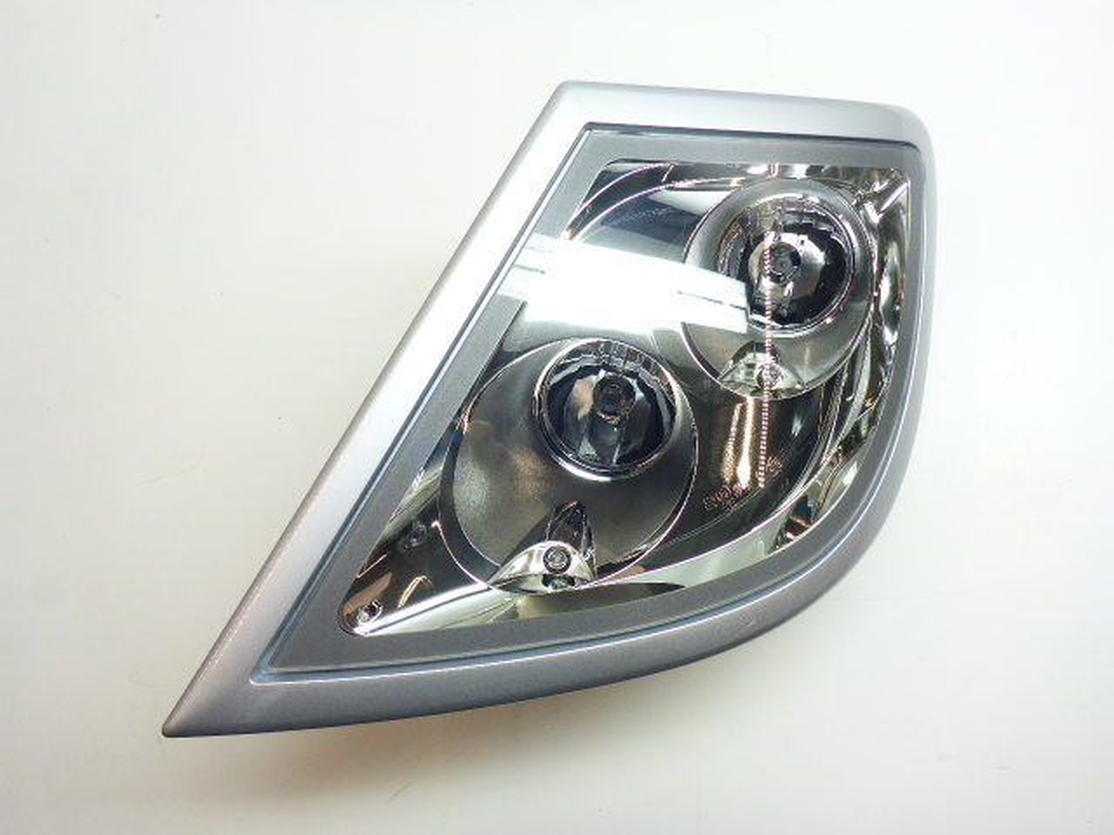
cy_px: 418
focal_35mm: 28
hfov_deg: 63.4
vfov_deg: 49.7
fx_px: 901
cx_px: 557
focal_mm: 4.9
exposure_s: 1/60
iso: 125
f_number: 3.3
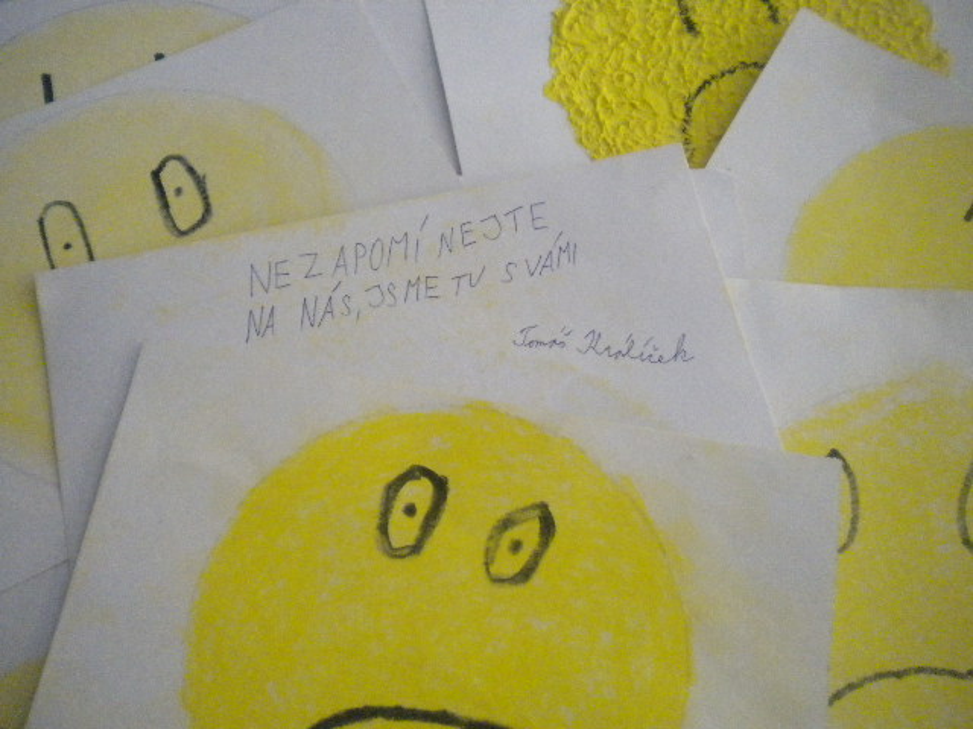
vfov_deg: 40.7
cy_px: 364
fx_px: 984
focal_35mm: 35
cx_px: 486
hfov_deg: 52.6
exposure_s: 1/70.8
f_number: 3.1
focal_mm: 6.3
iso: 1600
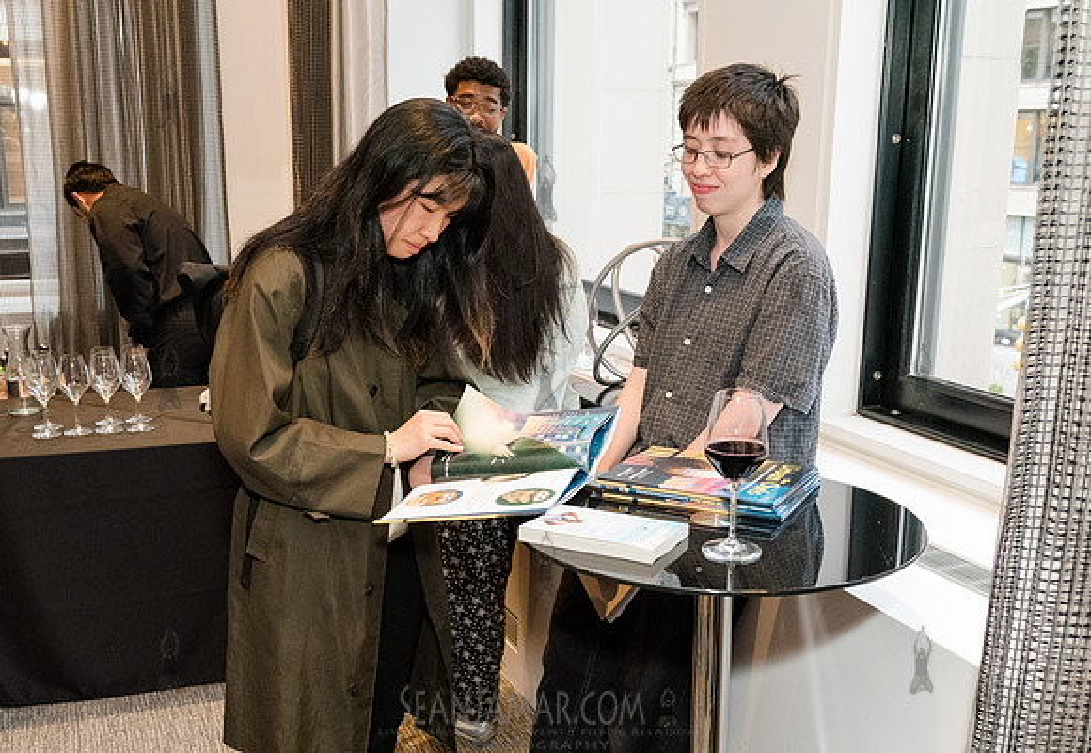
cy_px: 468
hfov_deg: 47.0
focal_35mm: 41
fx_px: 1254
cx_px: 496
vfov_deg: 33.3
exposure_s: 1/250
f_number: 4.5
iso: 6400
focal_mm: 31
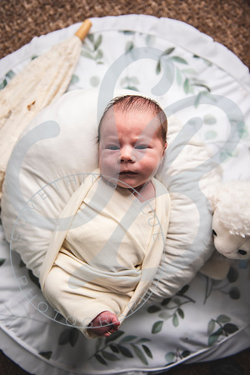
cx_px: 125
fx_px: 333
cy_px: 188
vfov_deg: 58.7
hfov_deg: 41.1
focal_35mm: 32
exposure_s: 1/160
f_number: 2.8
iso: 400
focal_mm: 32
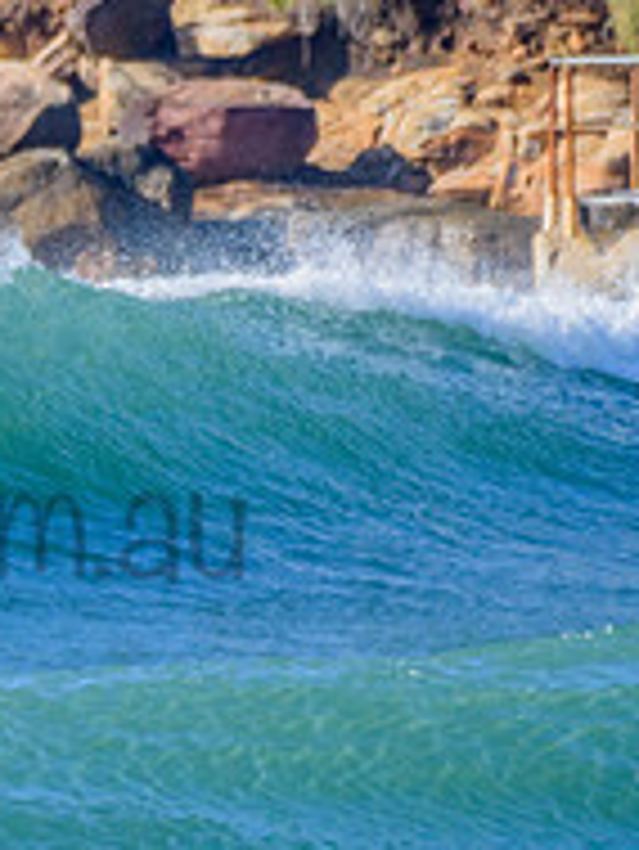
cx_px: -331
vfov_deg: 0.8
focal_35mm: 2389
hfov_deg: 0.6
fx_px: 58734
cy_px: 407
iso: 500
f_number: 5.6
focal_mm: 500
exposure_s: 1/2000
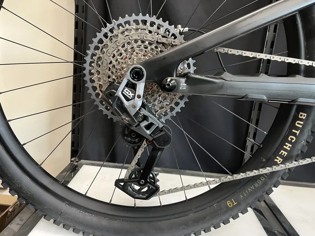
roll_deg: -6.9
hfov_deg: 67.3
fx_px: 237
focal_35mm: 26
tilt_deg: -12.1
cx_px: 158
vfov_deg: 53.1
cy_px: 118
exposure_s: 1/50
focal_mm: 5.1
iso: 400
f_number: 1.6
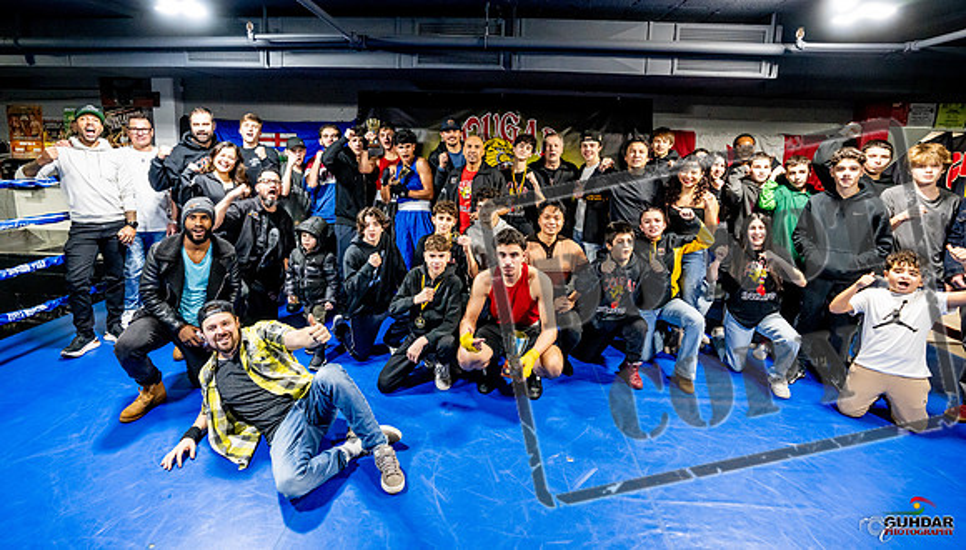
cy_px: 221
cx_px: 468
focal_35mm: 17
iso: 5000
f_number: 5
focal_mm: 16
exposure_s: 1/160
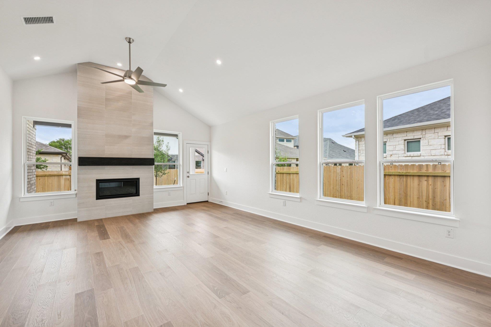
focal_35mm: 15
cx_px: 246
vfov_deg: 77.3
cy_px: 164
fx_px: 205
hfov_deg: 100.4
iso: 100
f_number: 6.7
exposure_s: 1/60
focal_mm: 15
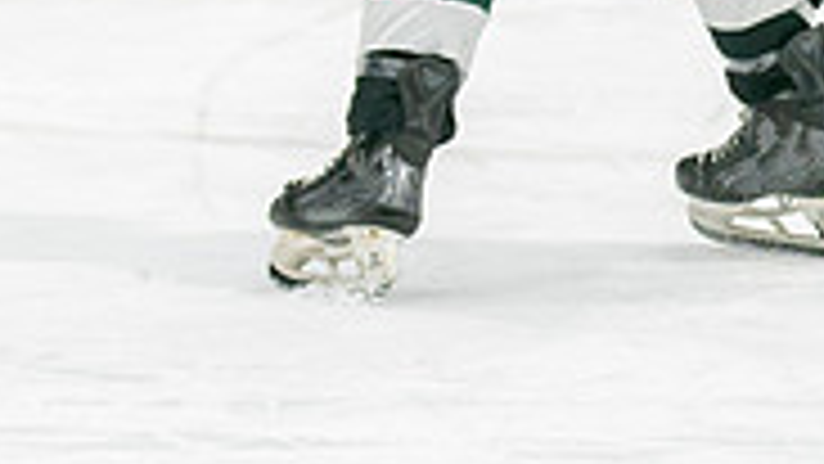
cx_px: 527
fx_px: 12696
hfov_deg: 3.7
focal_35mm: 581
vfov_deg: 2.1
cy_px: -381
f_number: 3.2
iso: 640
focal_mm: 105
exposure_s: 1/640
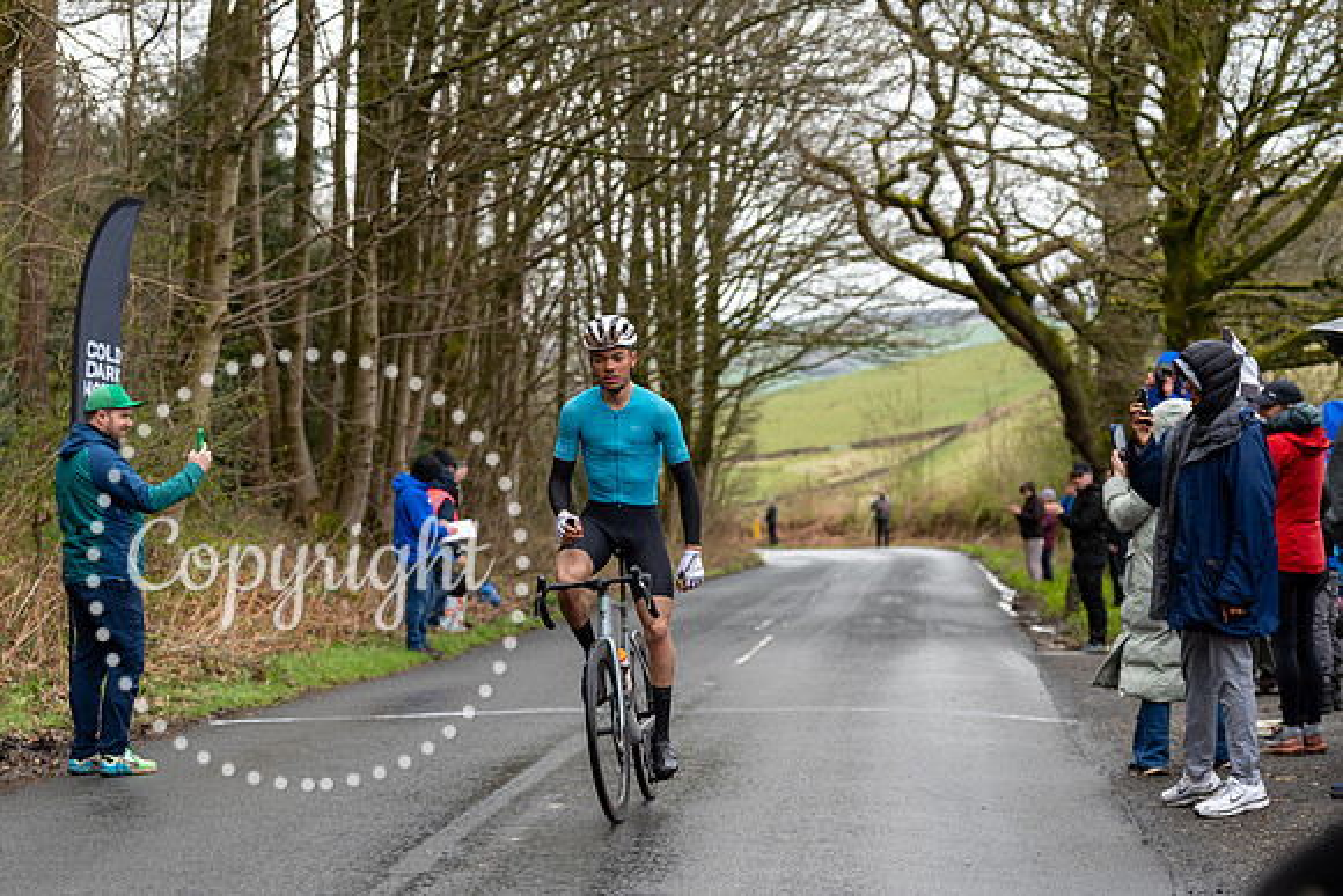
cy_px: 448
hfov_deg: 25.4
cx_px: 672
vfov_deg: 17.1
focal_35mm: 80
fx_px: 2985
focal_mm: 80
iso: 640
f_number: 3.5
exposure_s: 1/1000
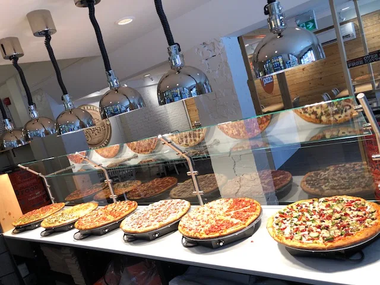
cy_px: 142
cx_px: 190
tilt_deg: -8.5
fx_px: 307
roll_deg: +16.2
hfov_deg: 63.4
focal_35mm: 28
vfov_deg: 49.7
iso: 25
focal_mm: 3.99
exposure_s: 1/40
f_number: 1.8
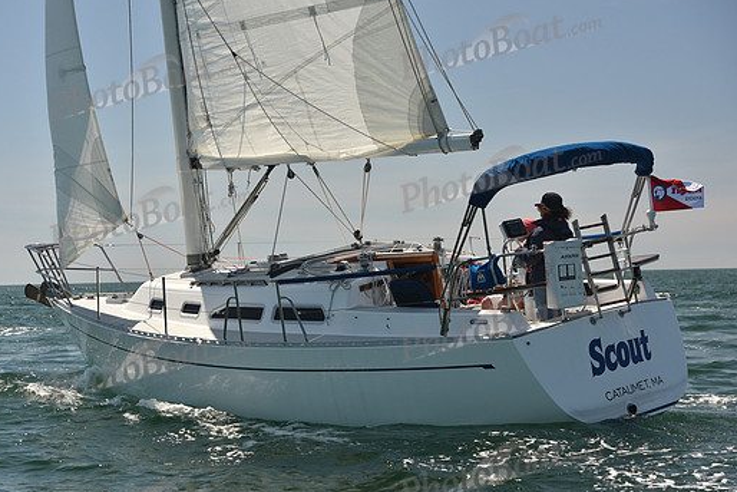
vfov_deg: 17.3
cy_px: 270
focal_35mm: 79
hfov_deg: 25.7
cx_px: 327
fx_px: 1618
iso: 250
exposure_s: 1/800
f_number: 5.6
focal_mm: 70
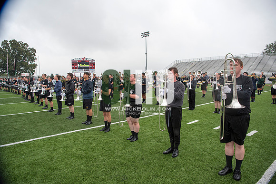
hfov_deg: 73.7
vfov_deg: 53.2
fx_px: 184
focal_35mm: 24
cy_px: 92
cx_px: 138
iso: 400
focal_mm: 24
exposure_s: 1/800
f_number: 4
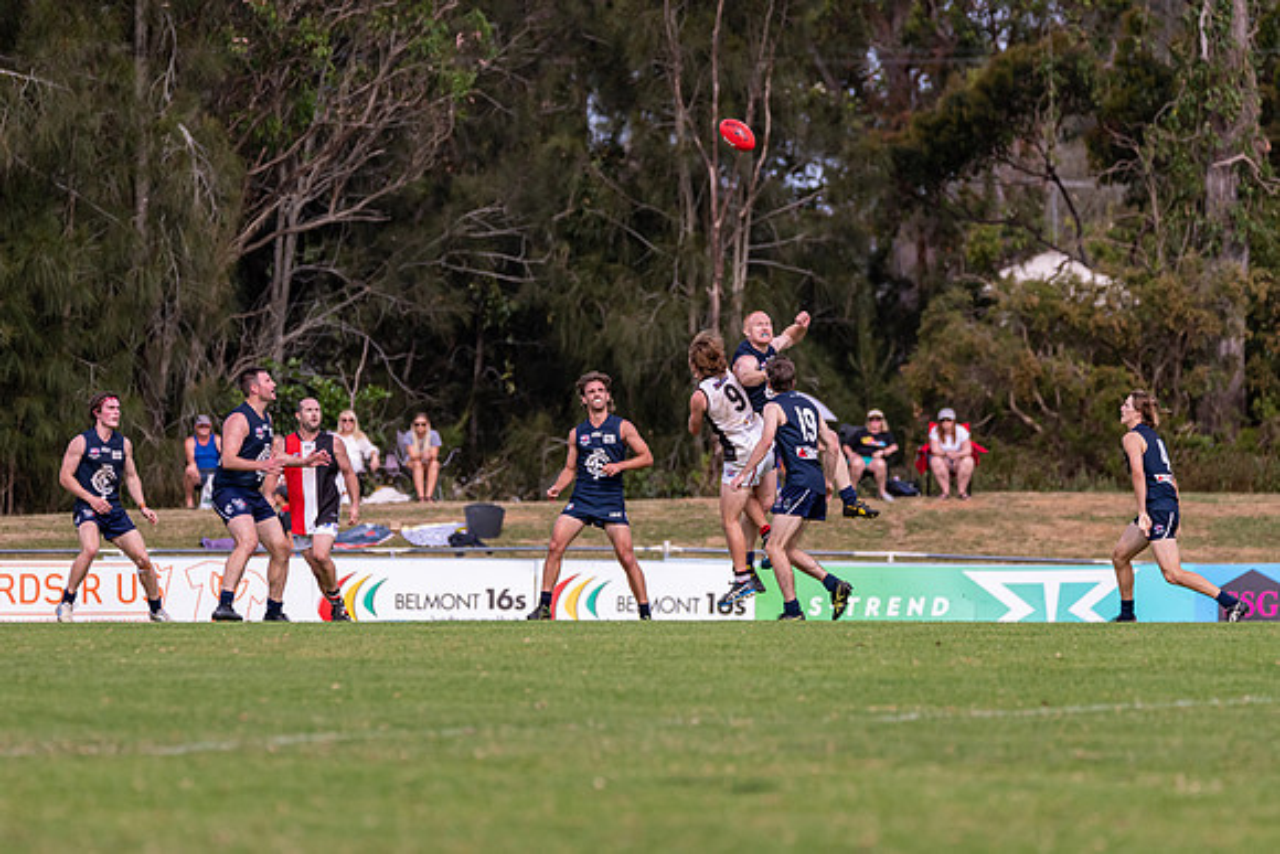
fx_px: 11906
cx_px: 611
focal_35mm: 335
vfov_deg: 4.1
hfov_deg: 6.2
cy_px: 408
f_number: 6.3
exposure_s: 1/2500
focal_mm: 300
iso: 800
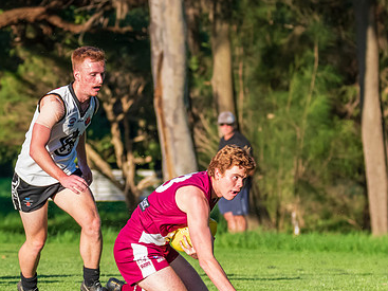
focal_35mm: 597
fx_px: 6689
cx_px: 246
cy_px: 128
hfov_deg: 3.3
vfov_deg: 2.5
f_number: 6.3
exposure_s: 1/1600
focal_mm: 220
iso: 1000
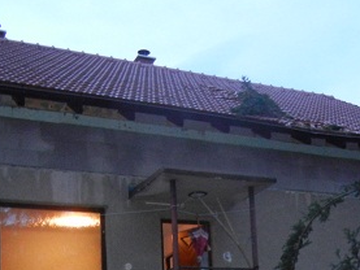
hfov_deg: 29.3
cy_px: 275
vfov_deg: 21.7
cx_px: 274
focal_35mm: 65
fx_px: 676
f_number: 3.5
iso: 800
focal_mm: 5.4
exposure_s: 1/30
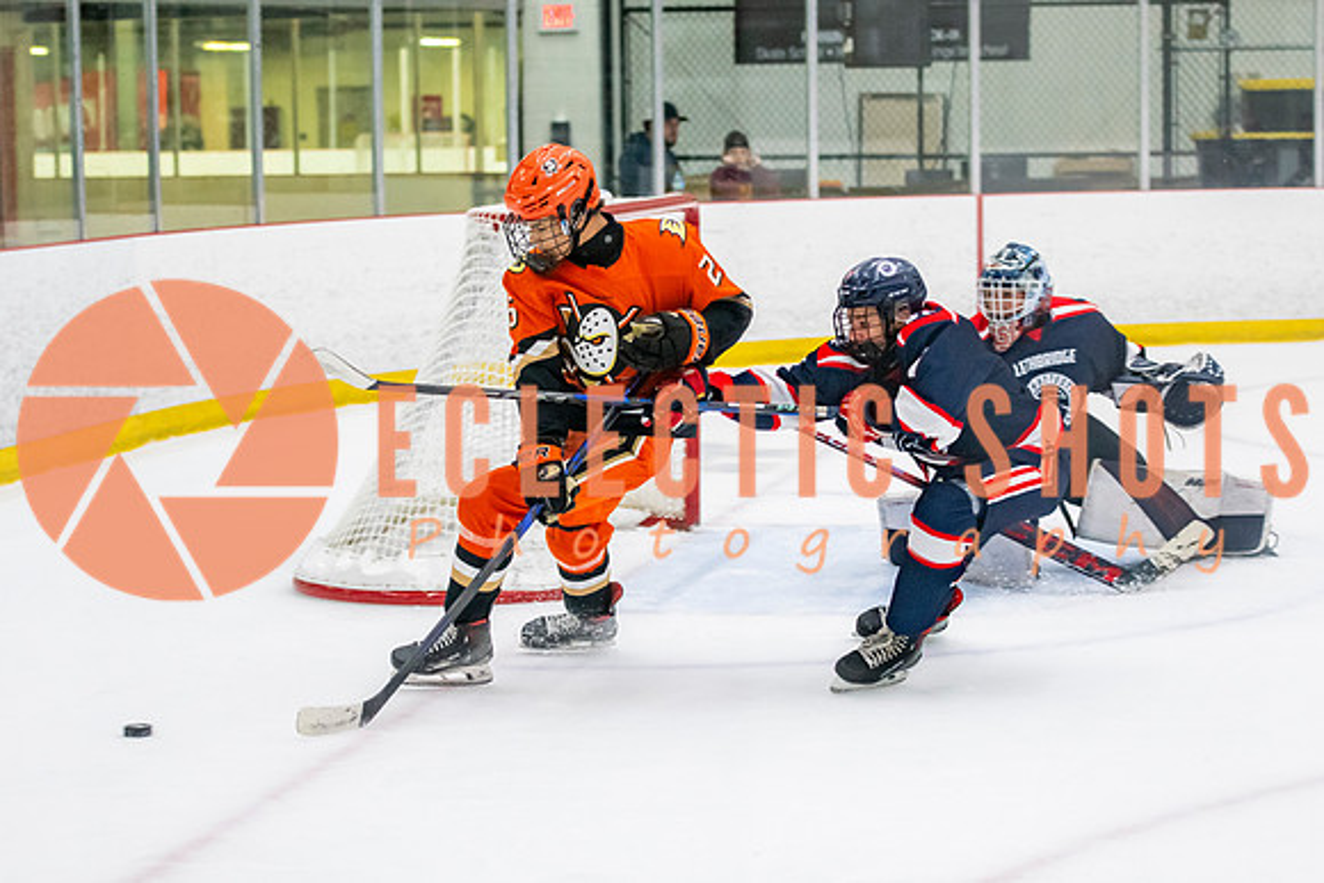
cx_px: 660
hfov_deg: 20.5
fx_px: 3665
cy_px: 441
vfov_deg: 13.7
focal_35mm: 100
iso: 2500
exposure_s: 1/640
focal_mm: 70
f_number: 3.2
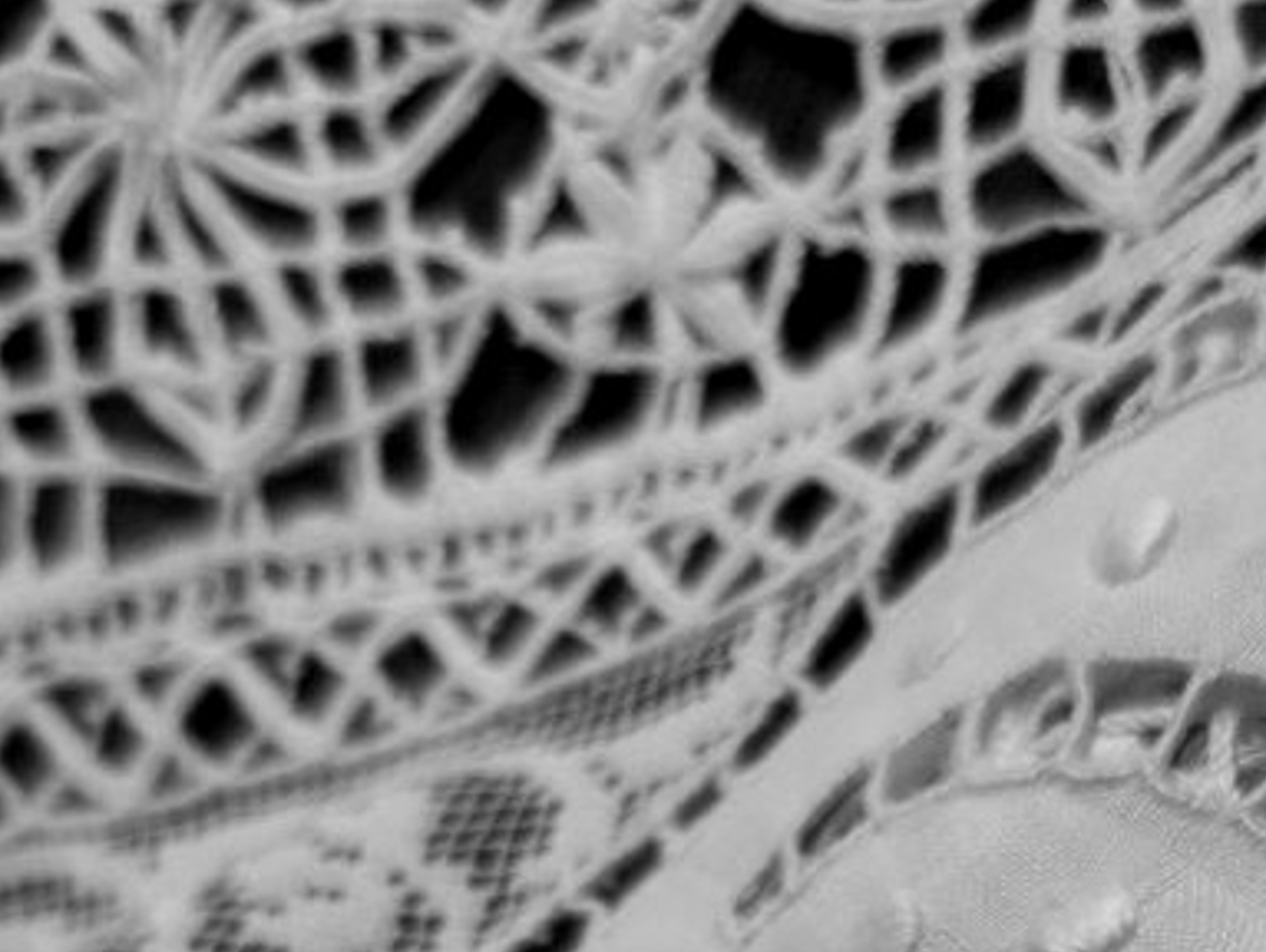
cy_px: 1451
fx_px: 2636
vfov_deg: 18.1
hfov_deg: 26.8
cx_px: 869
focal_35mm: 72
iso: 50
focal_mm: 7.01
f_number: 1.69
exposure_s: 1/231
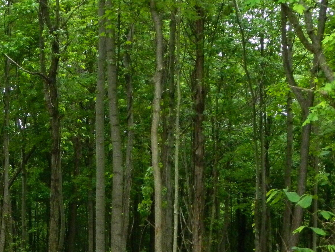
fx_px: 1045
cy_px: 246
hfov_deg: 18.1
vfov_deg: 13.5
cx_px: 70
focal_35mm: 108
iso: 400
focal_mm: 7.3
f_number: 3.5
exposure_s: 1/80
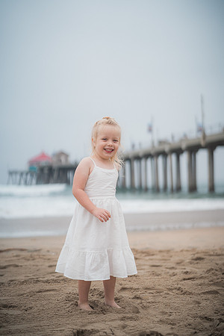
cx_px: 112
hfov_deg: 27.0
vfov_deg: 39.6
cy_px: 168
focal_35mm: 50
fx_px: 467
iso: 160
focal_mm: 50
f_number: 1.4
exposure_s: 1/4000
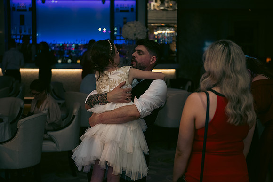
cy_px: 91
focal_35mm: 66
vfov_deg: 20.6
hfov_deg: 30.5
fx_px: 501
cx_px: 136
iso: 640
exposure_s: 1/160
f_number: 3.5
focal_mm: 66
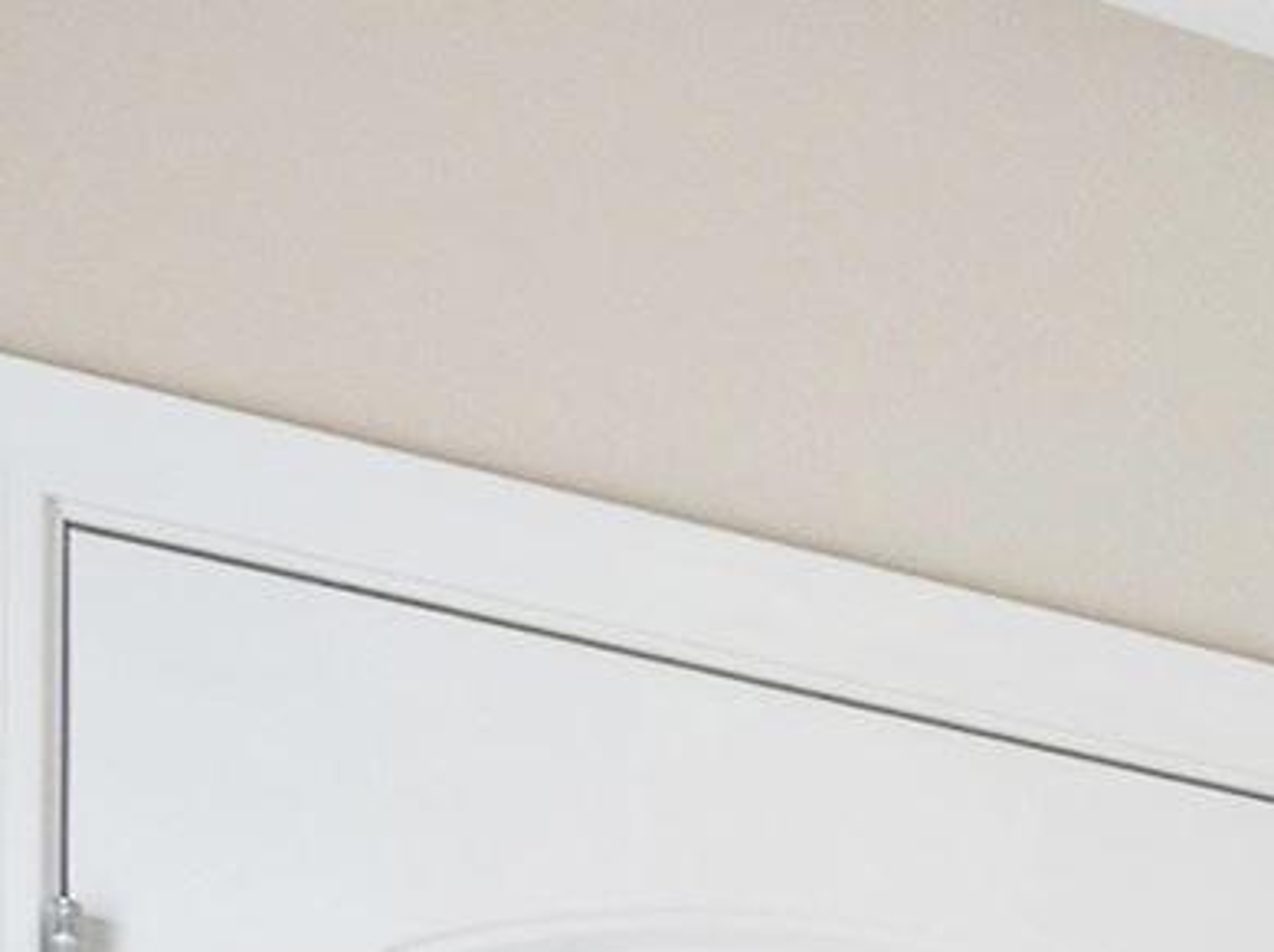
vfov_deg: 10.5
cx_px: 4690
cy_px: 2512
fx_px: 4192
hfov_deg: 9.0
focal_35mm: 114
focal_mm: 10
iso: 400
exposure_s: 1/3
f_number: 8
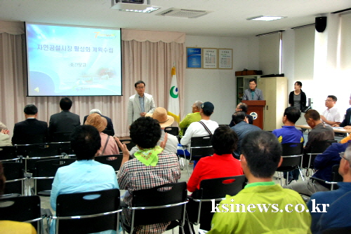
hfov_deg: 44.9
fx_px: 424
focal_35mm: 44
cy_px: 117
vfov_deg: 30.9
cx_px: 176
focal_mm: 29
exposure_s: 1/60
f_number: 5
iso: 800
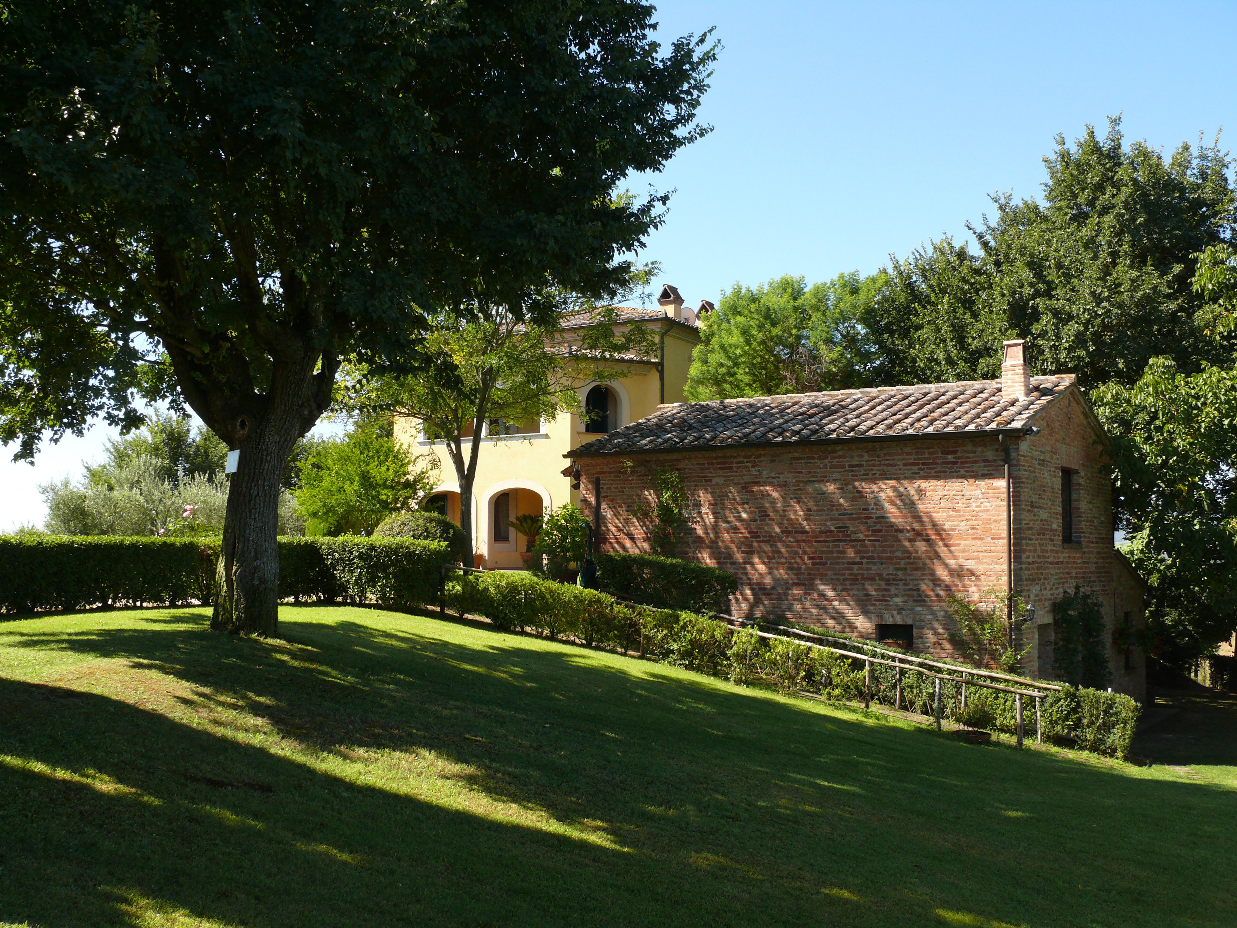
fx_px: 1251
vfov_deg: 40.7
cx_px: 618
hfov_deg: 52.6
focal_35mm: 35
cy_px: 464
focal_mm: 7.4
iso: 100
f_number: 5
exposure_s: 1/250
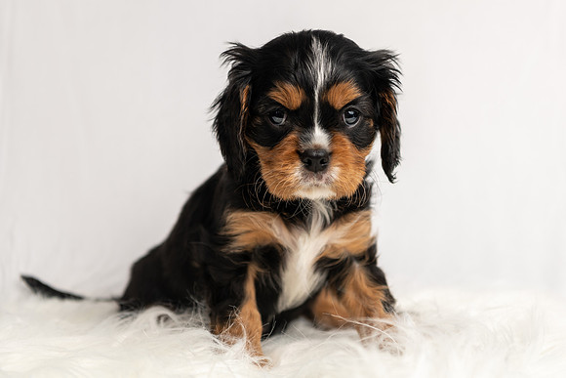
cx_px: 319
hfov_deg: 25.7
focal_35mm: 79
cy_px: 165
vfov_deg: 17.3
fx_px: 1240
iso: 100
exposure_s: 1/250
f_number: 4
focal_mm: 70
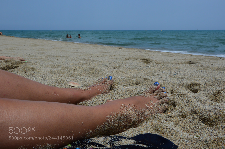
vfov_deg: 34.2
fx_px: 244
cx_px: 112
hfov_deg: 49.6
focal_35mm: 39
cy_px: 74
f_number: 9
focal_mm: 26
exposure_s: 1/320
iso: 100
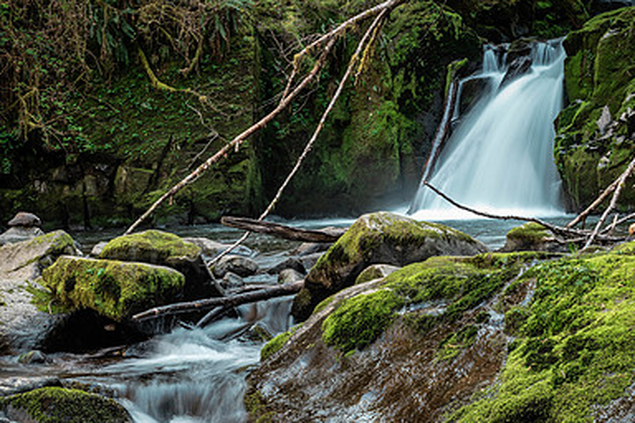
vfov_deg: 16.4
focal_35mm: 83
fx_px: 1464
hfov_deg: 24.5
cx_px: 341
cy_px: 310
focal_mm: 55
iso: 220
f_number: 18
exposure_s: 1/1.67
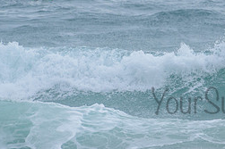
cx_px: 245
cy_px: 55
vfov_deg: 1.0
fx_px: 8844
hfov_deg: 1.5
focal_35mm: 1416
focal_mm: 500
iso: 720
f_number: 5.6
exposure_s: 1/1250
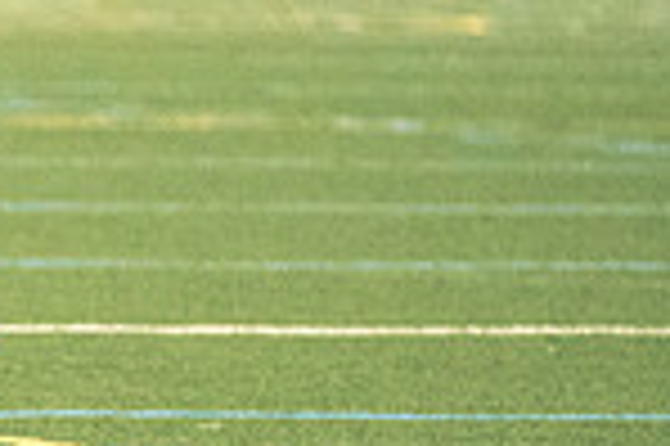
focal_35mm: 1164
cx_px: -126
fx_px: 21639
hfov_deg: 1.8
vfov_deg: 1.2
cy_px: 617
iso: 12800
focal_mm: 200
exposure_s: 1/500
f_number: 2.8
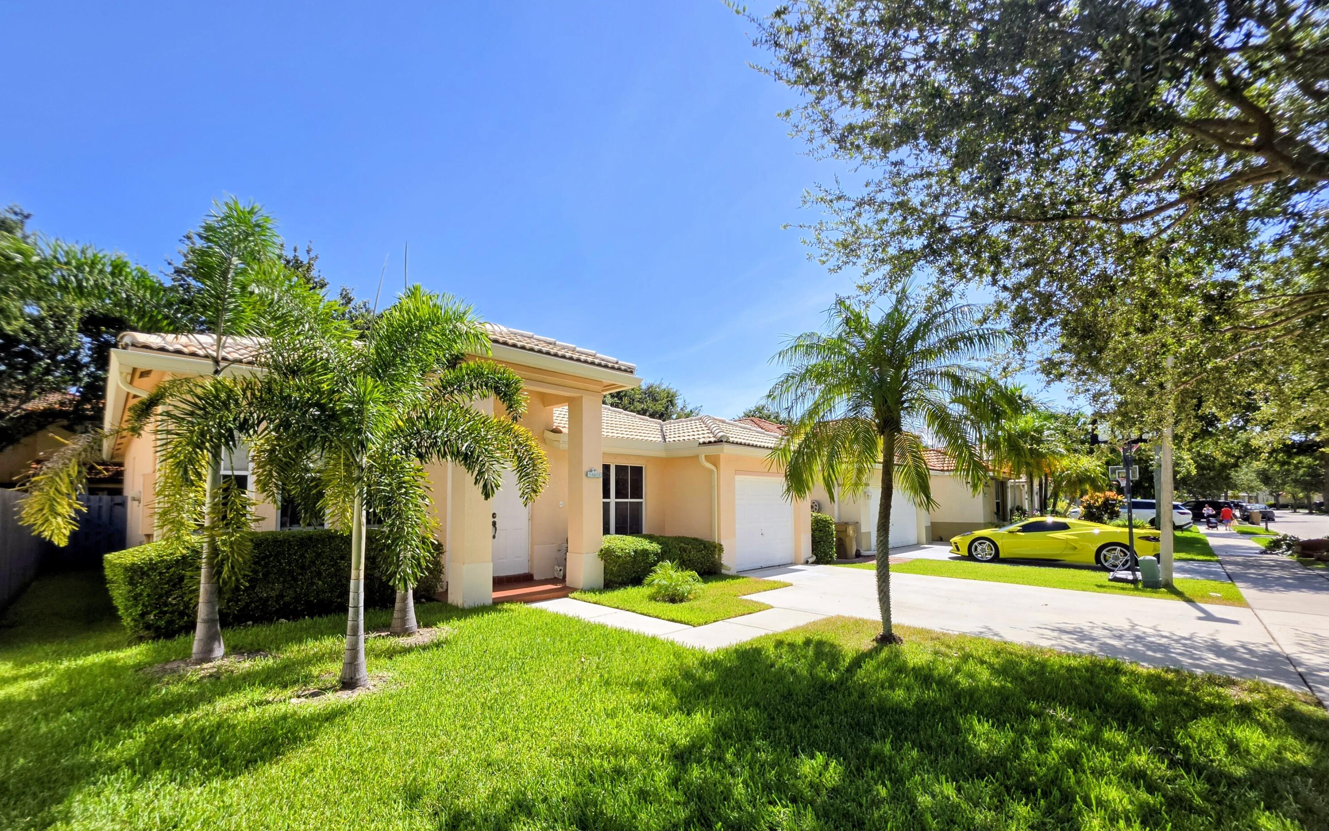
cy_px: 480
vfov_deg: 78.1
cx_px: 655
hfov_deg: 105.3
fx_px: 507
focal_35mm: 14
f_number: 1.9
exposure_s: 1/1606
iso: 32
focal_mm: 2.2
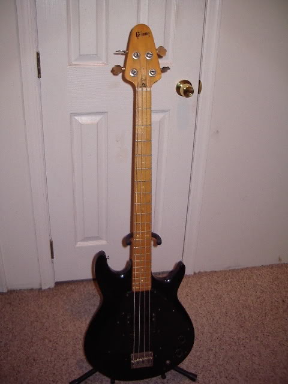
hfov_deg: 37.7
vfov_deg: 49.0
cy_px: 192
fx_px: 422
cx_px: 144
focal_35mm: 38
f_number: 2.6
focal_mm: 5.8
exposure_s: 1/60
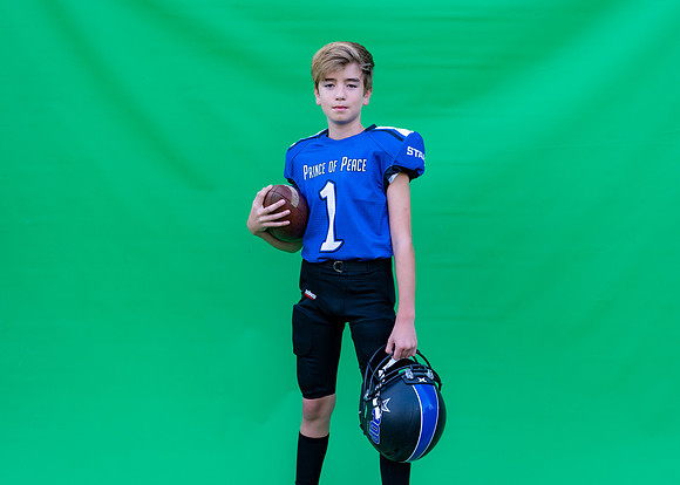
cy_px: 232
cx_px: 336
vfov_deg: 25.9
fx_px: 1055
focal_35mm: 55
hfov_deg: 35.7
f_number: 2.8
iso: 200
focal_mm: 50
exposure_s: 1/320
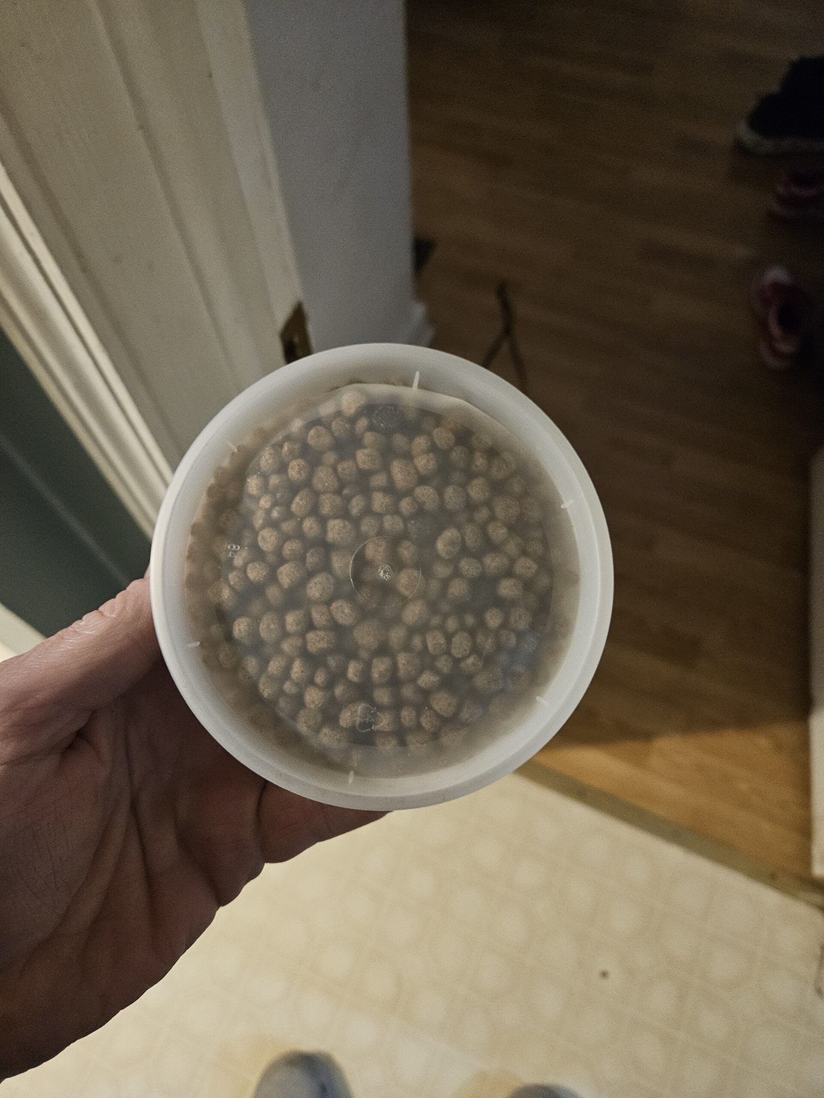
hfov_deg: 58.9
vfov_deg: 73.9
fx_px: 730
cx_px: 412
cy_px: 549
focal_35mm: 23
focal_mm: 5.4
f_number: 1.8
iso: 800
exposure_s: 1/24
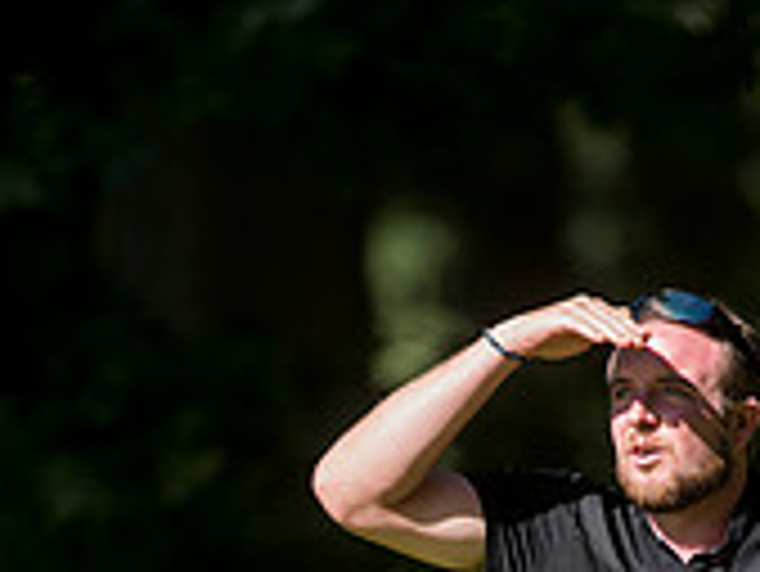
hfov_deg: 2.6
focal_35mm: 768
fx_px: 16874
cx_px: 594
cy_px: 946
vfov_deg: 1.9
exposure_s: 1/2000
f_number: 3.5
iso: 320
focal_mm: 300
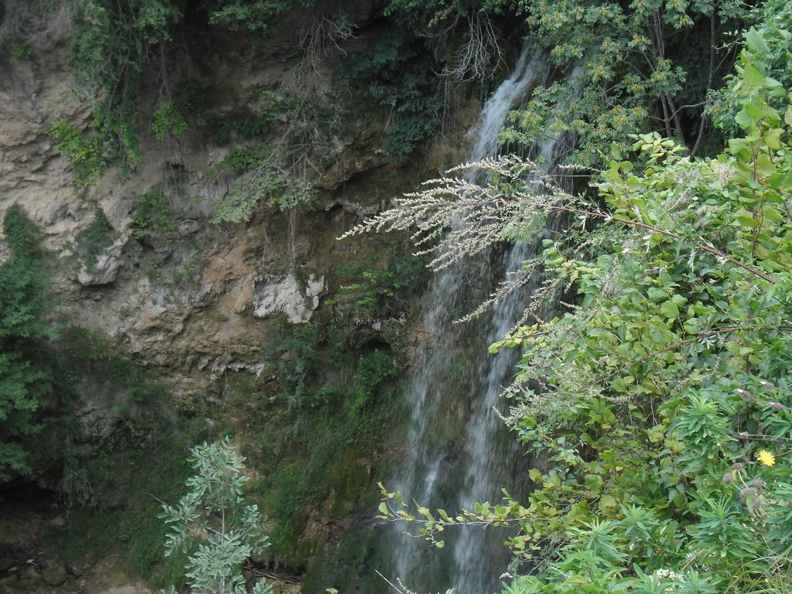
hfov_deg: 30.7
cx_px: 396
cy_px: 297
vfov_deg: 23.3
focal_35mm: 63
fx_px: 1441
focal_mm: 11.2
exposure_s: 1/69
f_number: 5.7
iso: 100
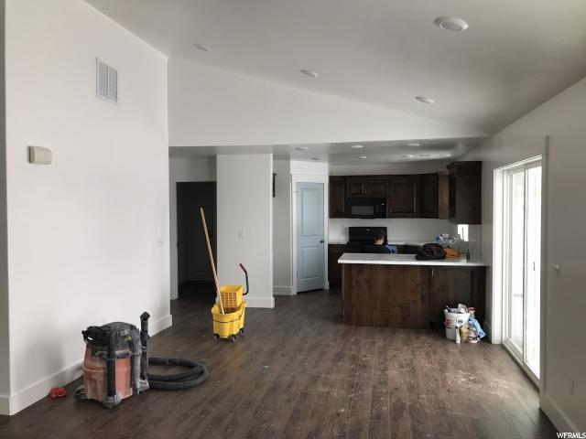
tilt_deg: -0.9
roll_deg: +1.1
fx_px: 474
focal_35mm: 28
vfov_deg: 49.7
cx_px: 293
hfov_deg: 63.4
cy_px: 220
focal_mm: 3.99
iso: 25
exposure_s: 1/60
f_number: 1.8
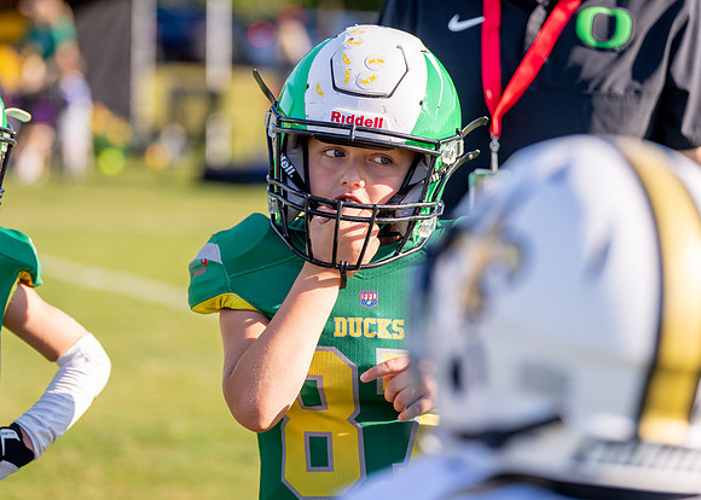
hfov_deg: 14.9
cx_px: 346
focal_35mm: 135
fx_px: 2681
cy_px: 219
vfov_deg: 10.7
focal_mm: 107
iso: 320
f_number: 2.8
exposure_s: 1/3200
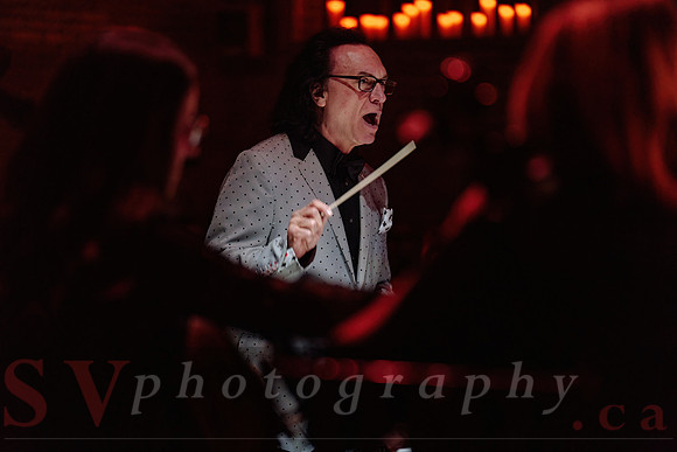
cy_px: 226
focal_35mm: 138
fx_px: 2596
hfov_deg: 14.9
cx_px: 338
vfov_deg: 9.9
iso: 3200
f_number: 2.8
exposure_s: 1/200
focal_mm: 138
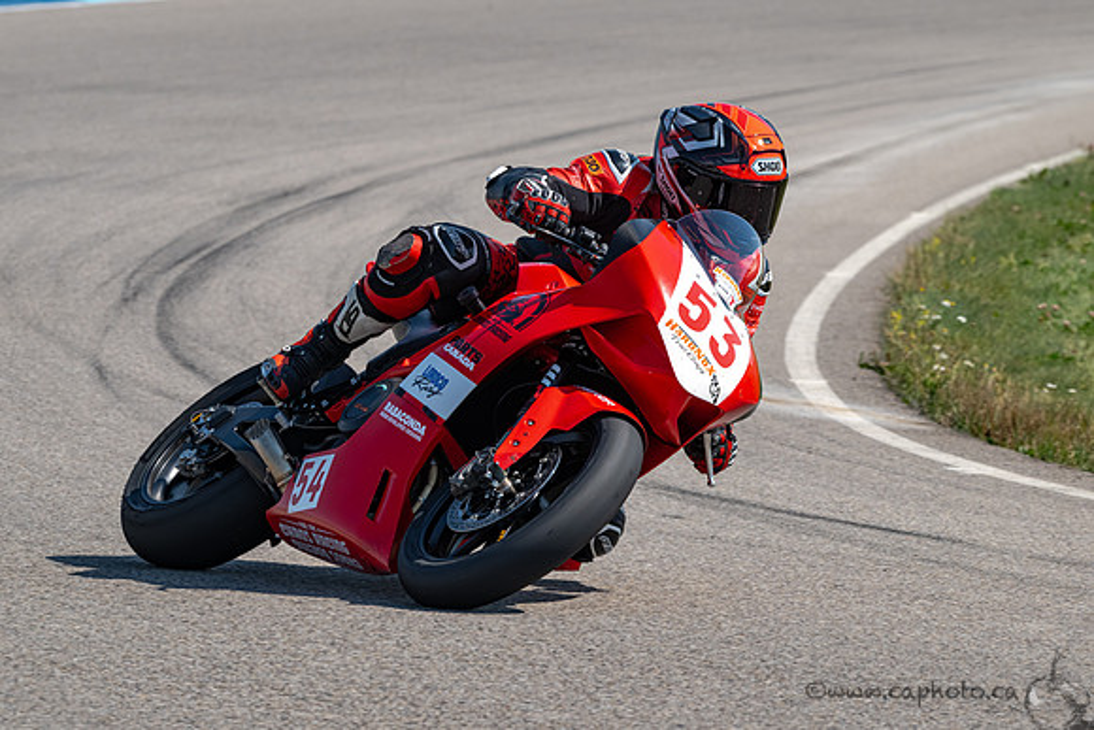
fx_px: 10501
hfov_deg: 6.0
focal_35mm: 345
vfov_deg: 4.0
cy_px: 420
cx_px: 547
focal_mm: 300
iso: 560
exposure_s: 1/1250
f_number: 11
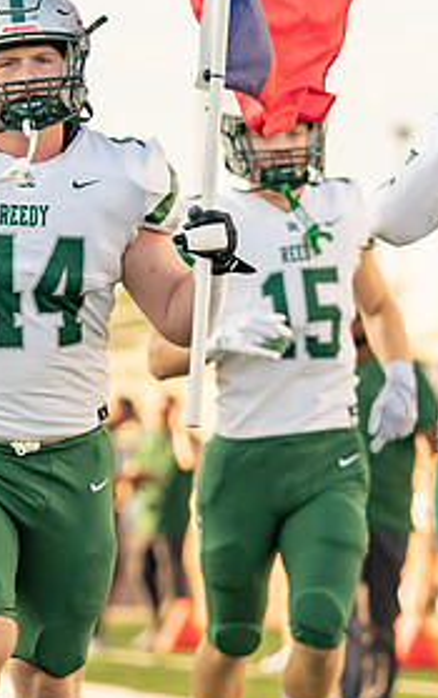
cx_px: 305
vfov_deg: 4.4
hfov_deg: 2.8
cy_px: 253
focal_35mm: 475
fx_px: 9049
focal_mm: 165
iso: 400
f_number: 4
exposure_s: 1/1600
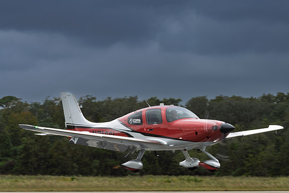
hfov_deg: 13.3
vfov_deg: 8.9
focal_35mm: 155
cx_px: 159
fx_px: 1241
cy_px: 75
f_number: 8
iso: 100
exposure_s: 1/320
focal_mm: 123
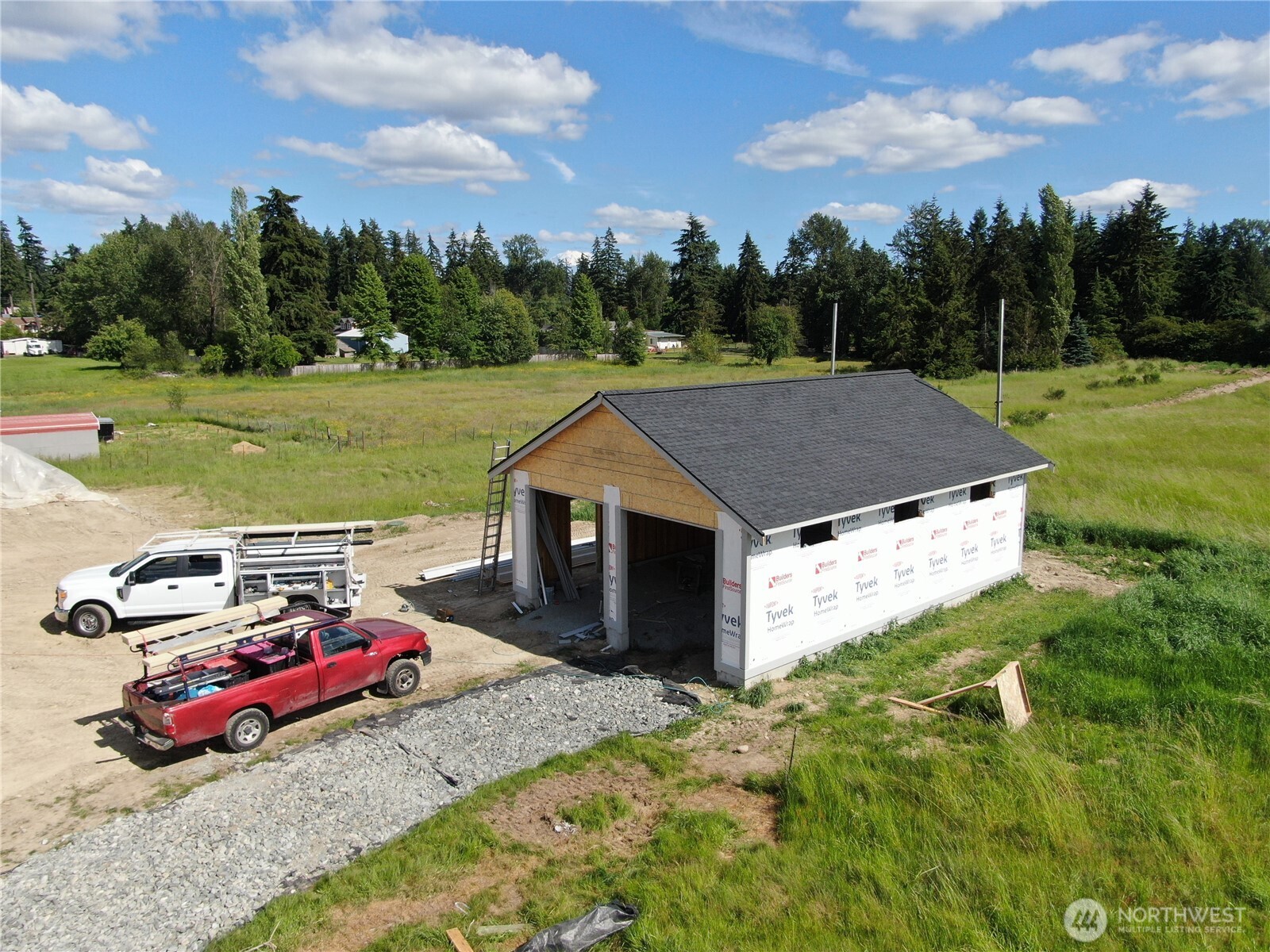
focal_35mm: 24
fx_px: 881
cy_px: 476
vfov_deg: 56.8
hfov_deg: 71.6
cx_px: 635
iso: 110
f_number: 2.8
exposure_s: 1/1600
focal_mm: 4.39
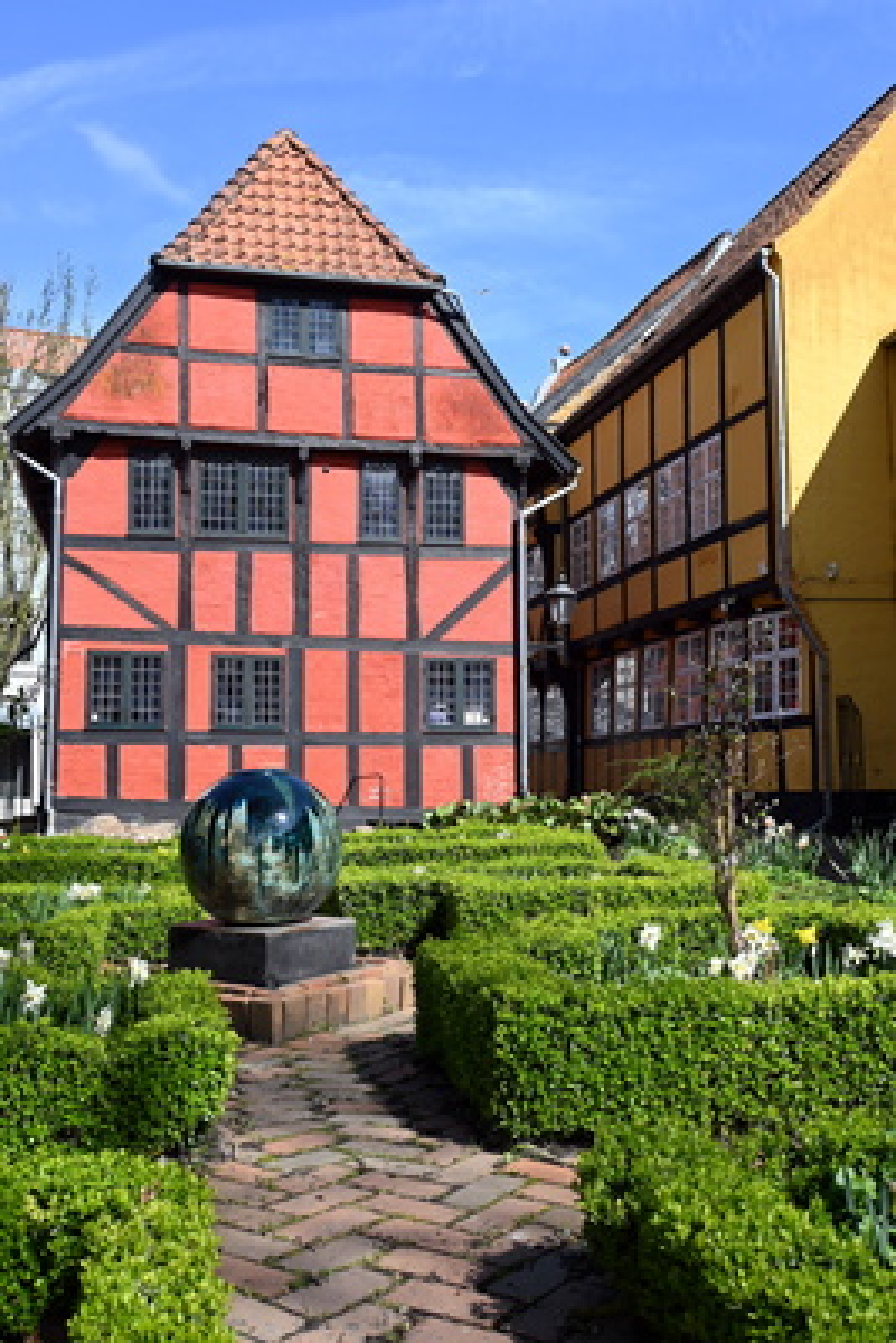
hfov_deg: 38.4
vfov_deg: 55.1
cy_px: 672
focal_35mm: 34
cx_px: 448
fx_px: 1287
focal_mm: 23
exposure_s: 1/320
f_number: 6.3
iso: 100
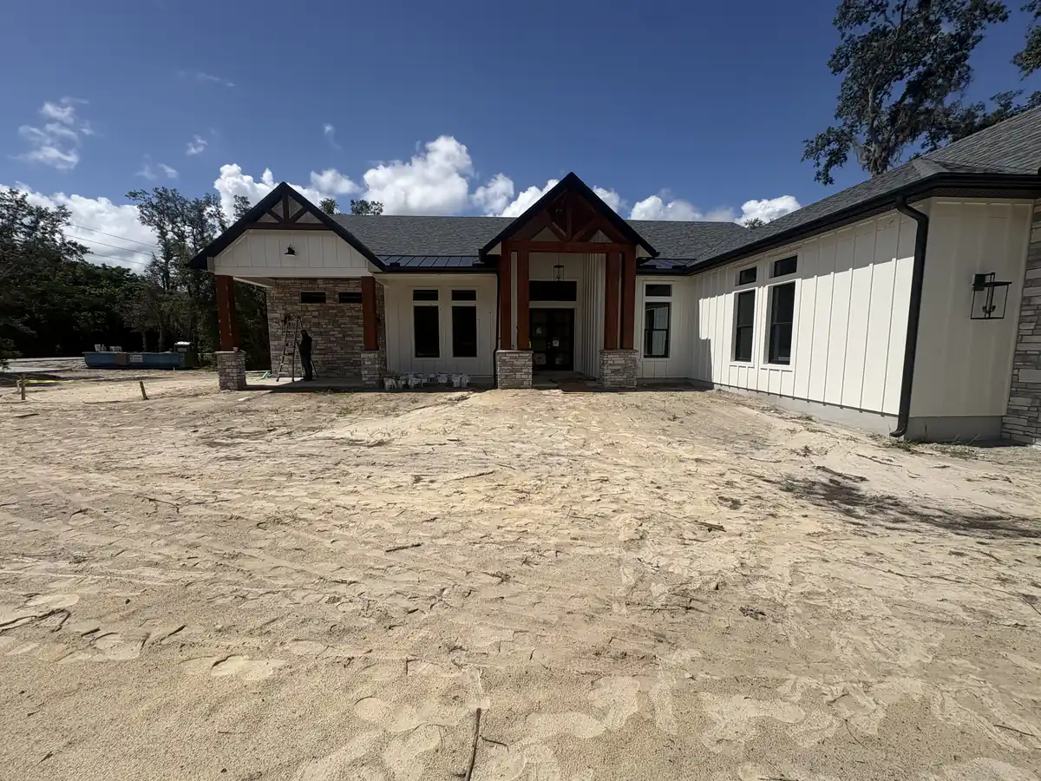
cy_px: 390
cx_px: 520
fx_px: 421
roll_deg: +0.0
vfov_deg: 85.7
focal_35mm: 14
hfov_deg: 102.1
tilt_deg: -7.5
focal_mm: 2.22
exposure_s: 1/3390
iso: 50
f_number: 2.2
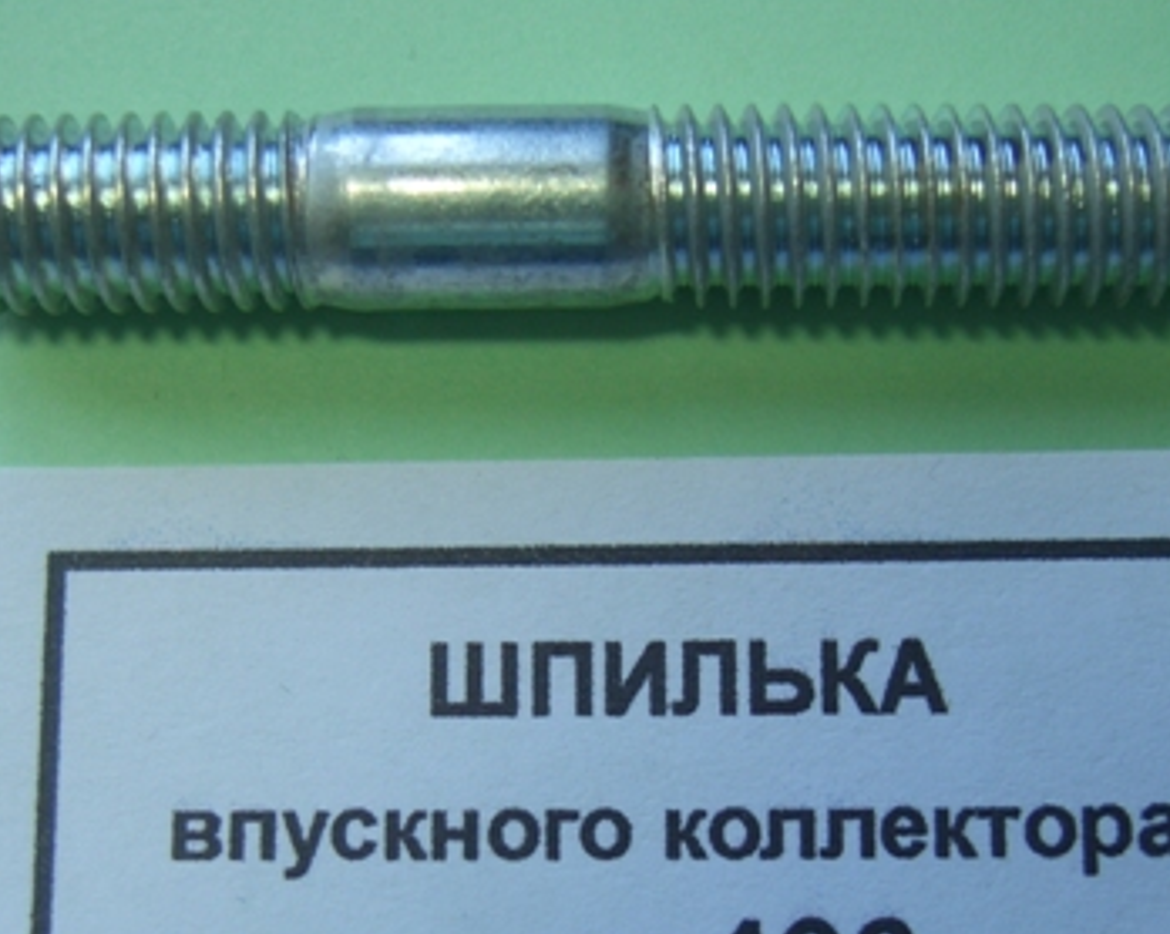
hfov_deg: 27.1
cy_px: 709
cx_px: 615
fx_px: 2423
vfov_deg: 21.6
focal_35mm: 70
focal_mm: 8
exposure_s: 1/80
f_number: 2.8
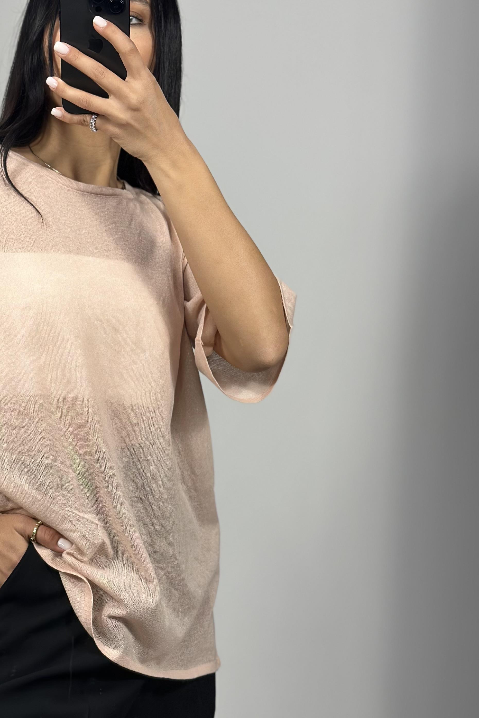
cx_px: 134
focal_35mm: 72
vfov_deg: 28.0
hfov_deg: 18.8
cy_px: 418
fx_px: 1437
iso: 80
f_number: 1.78
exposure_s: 1/100
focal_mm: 6.86
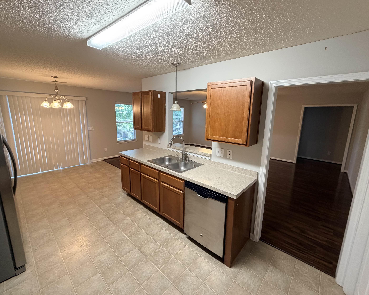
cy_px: 143
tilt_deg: -10.8
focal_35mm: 15
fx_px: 164
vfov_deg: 84.0
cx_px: 190
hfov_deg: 96.8
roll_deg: -1.9
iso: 200
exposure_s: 1/60
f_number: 2.2
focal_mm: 2.22
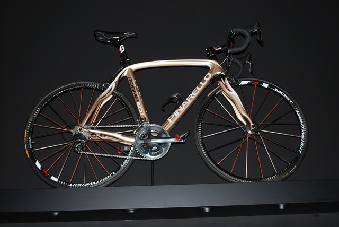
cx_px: 170
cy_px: 114
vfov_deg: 29.9
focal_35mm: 45
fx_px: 424
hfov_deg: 43.6
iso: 200
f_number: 4.8
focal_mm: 30
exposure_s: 1/60
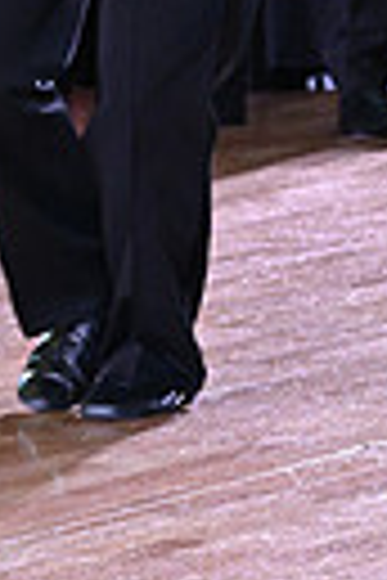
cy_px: -342
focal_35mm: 539
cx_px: -47
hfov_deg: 2.5
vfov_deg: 3.8
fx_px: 8691
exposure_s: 1/320
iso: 5000
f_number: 5.6
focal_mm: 120
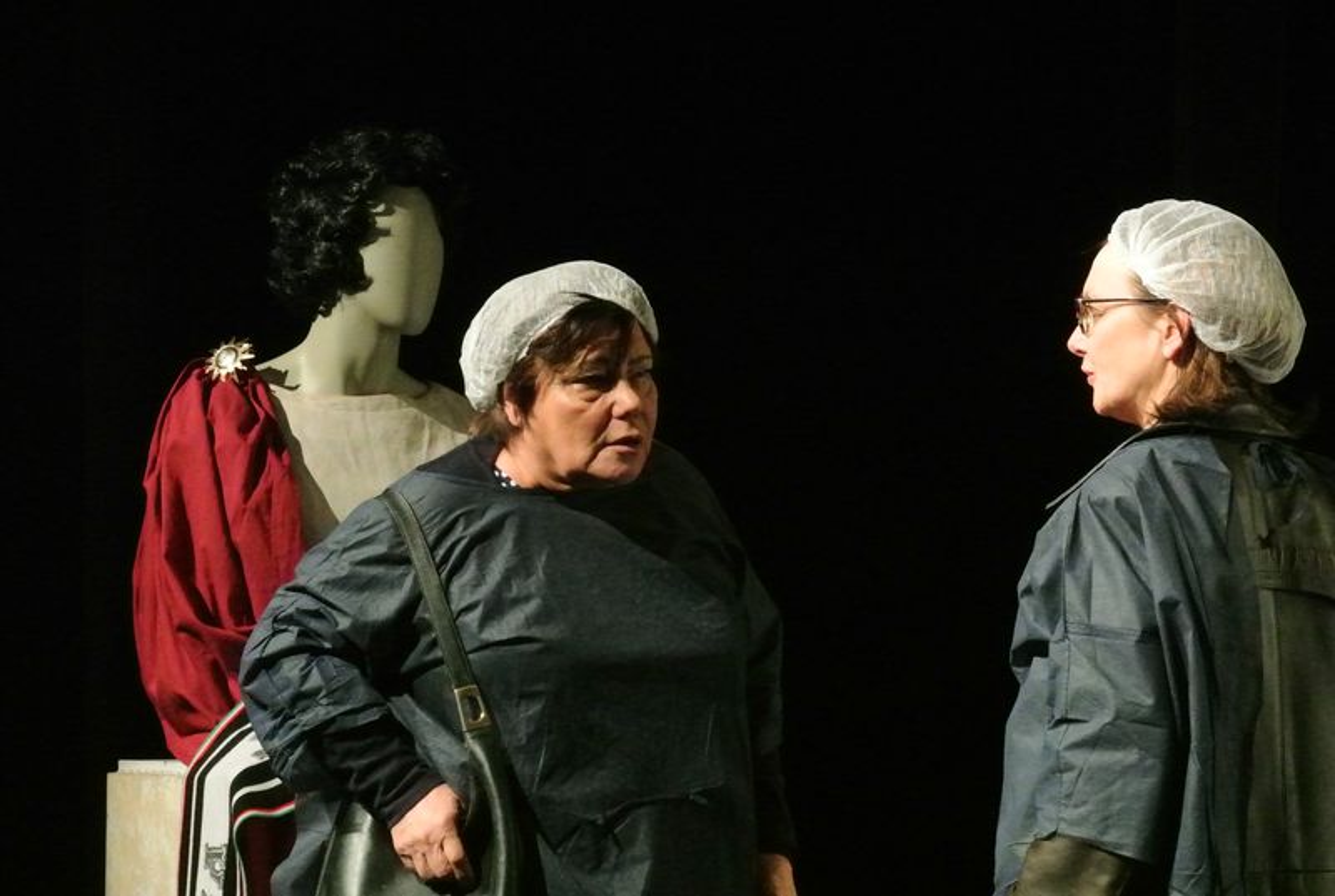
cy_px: 448
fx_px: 7172
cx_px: 668
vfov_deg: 7.1
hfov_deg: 10.6
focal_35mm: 193
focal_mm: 71.6
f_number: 7.1
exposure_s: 1/50
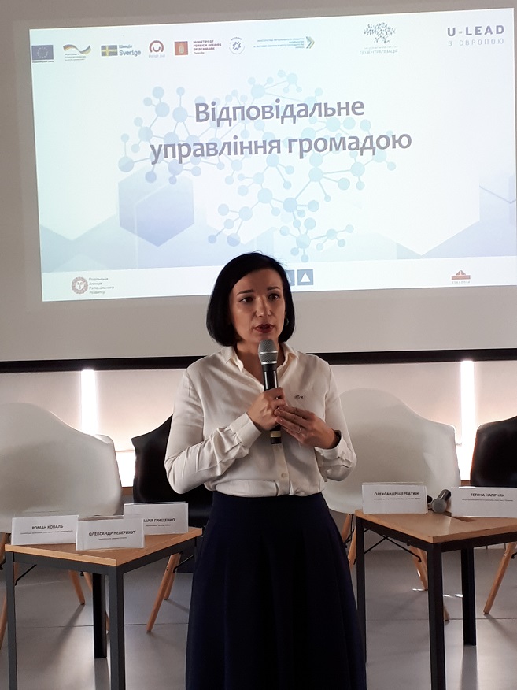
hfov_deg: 51.4
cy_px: 345
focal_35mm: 27
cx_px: 258
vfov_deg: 65.3
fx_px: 538
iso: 80
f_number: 1.9
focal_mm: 3.6
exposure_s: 1/33
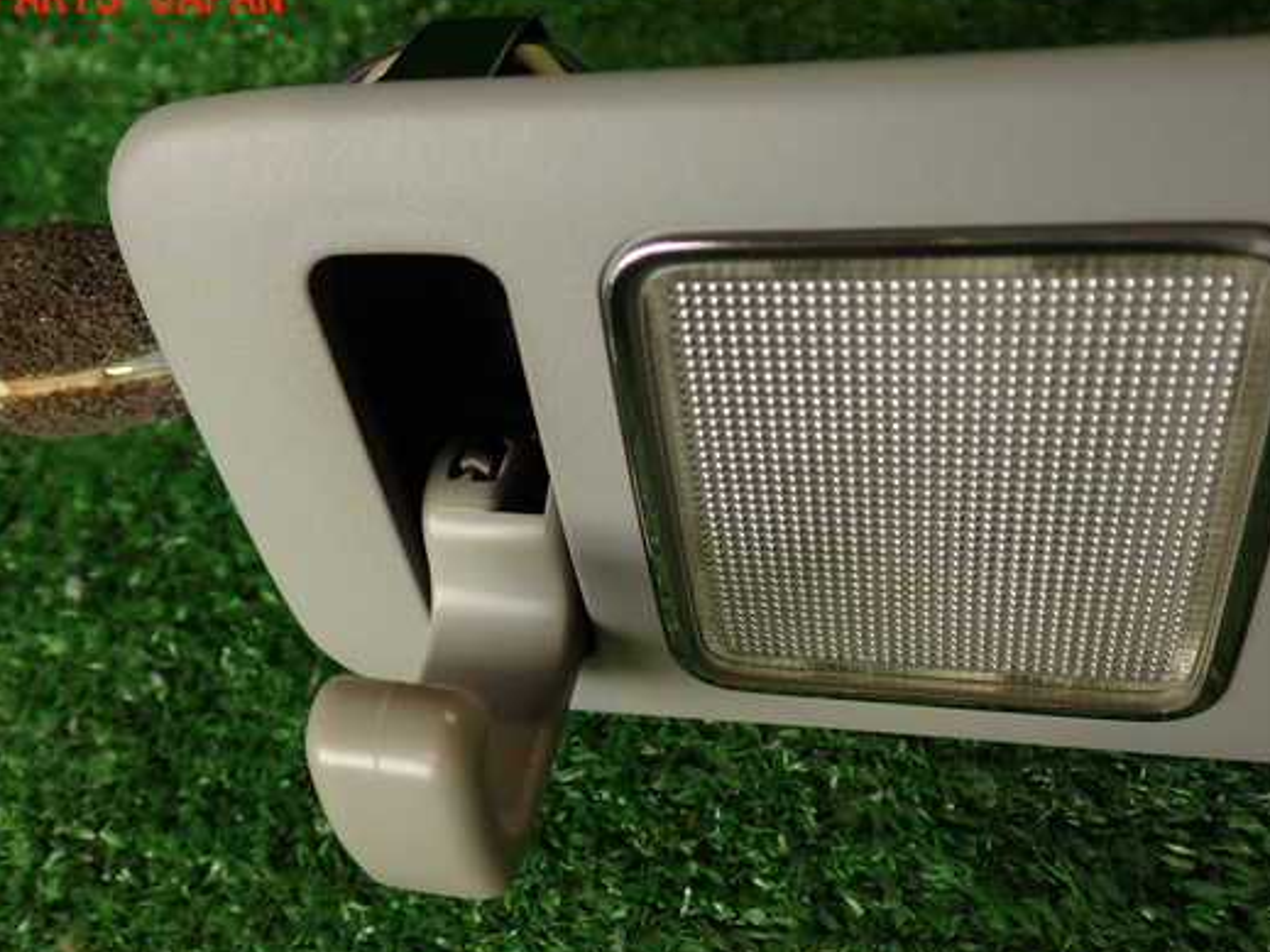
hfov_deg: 50.1
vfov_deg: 38.6
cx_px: 573
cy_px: 516
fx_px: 1357
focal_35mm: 37
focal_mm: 5.79
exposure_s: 1/80
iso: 100
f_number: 2.4
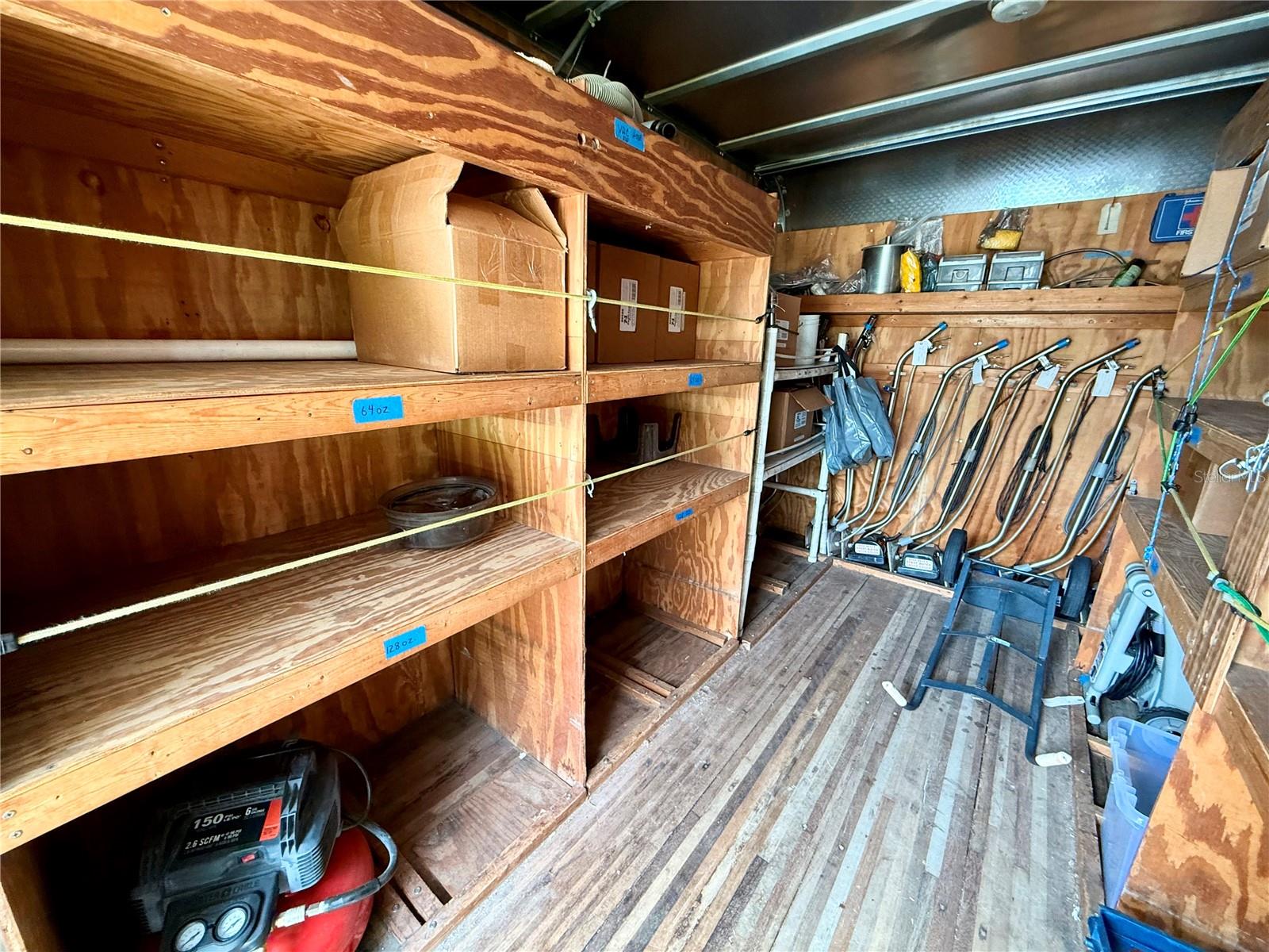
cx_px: 634
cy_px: 476
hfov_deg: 102.1
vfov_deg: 85.7
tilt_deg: -14.0
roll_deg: -0.1
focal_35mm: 14
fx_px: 513
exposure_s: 1/60
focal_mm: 2.22
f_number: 2.2
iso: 400
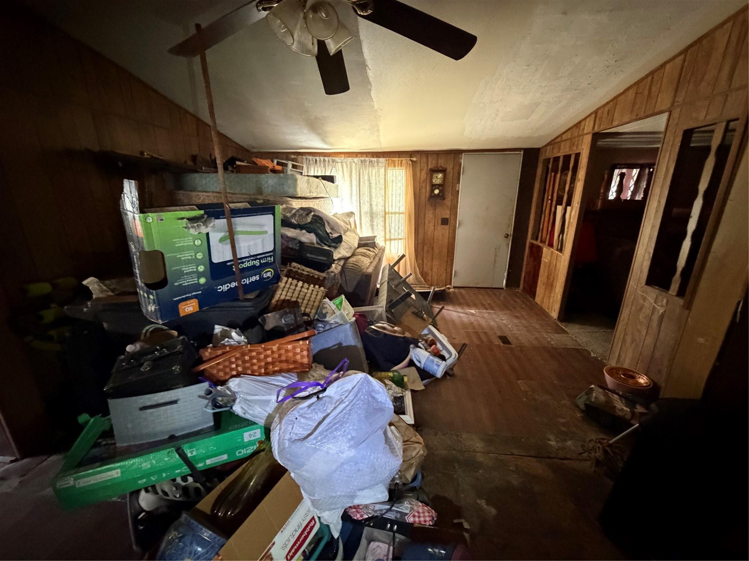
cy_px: 280
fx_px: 303
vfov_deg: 85.7
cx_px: 374
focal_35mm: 14
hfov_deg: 102.1
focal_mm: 2.22
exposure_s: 1/43
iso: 1250
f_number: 2.2
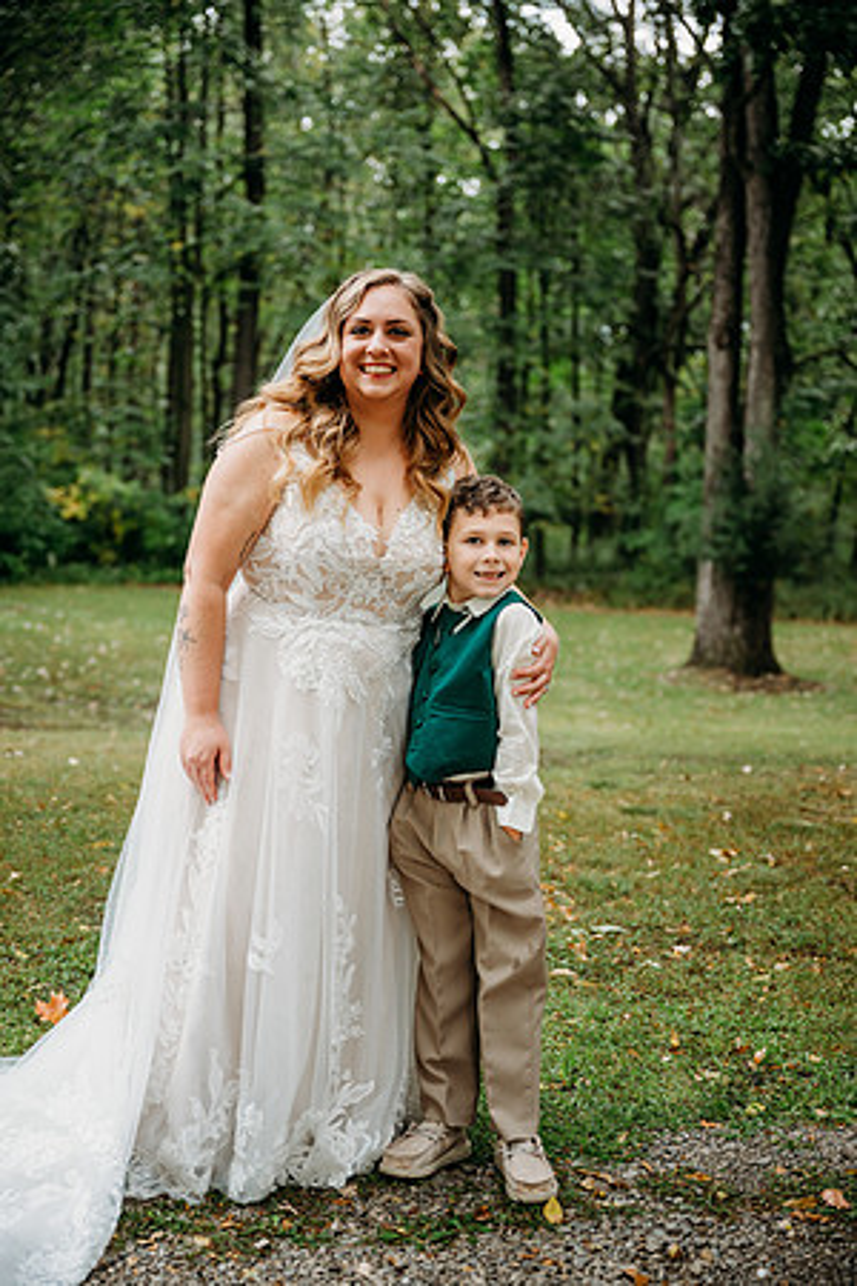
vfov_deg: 39.6
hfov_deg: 27.0
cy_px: 643
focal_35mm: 50
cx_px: 428
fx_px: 1785
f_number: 2.8
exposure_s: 1/400
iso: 200
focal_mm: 50
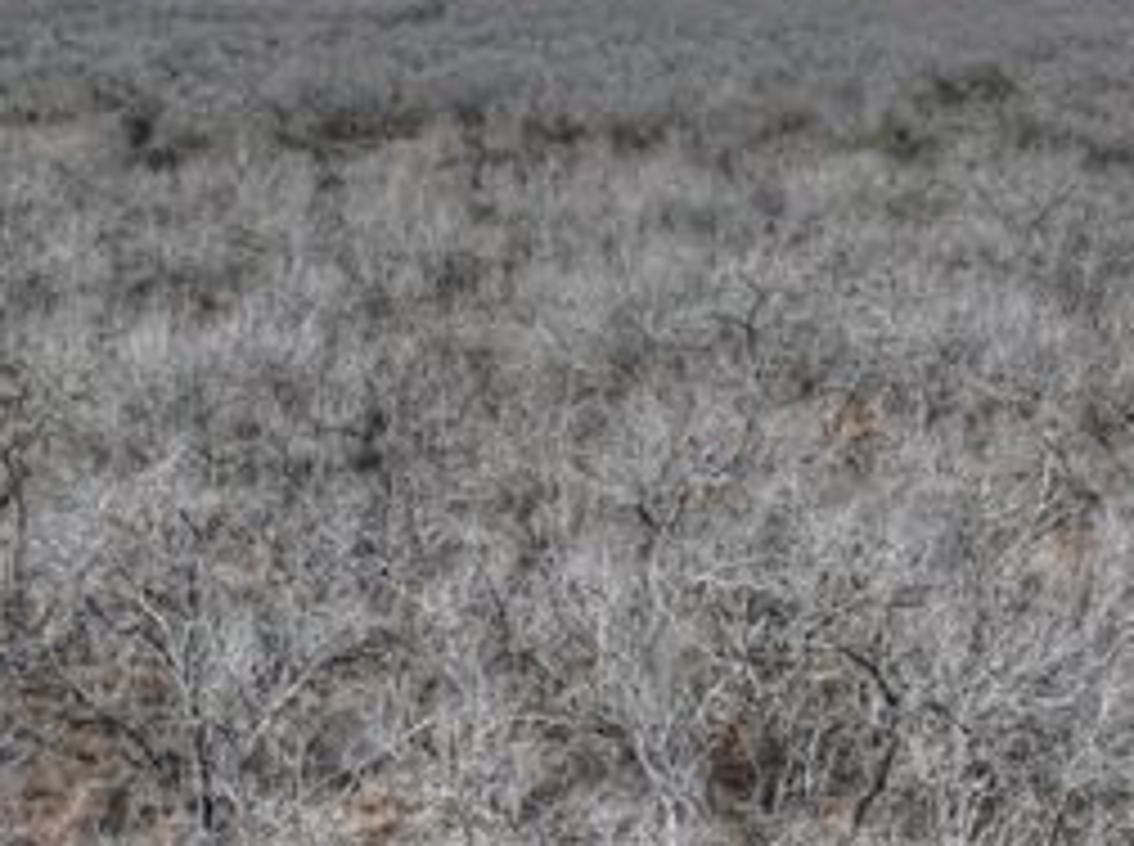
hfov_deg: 31.0
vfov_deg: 23.9
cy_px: 506
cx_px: 243
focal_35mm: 61
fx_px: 1995
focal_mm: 12.3
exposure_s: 1/1600
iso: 110
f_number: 2.8
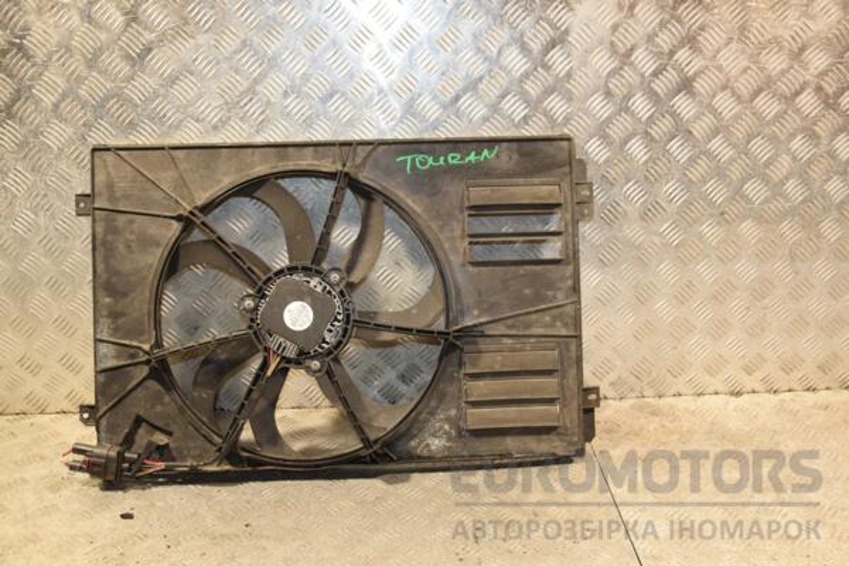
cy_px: 283
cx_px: 424
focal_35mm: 36
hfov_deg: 53.1
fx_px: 849
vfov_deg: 36.9
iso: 800
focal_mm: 24
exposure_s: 1/125
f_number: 5
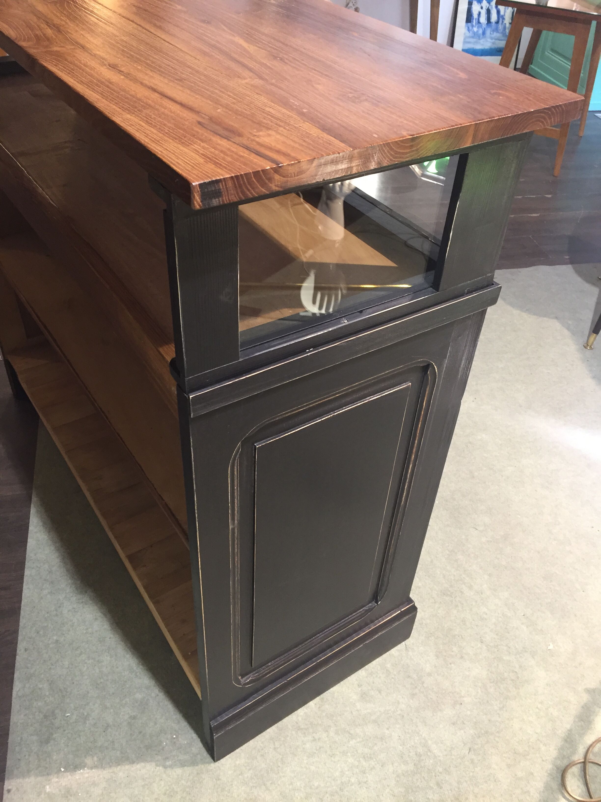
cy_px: 401
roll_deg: -3.7
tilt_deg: -40.6
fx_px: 671
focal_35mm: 29
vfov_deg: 61.7
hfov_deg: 48.2
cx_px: 300
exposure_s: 1/33
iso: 160
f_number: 2.2
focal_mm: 4.15
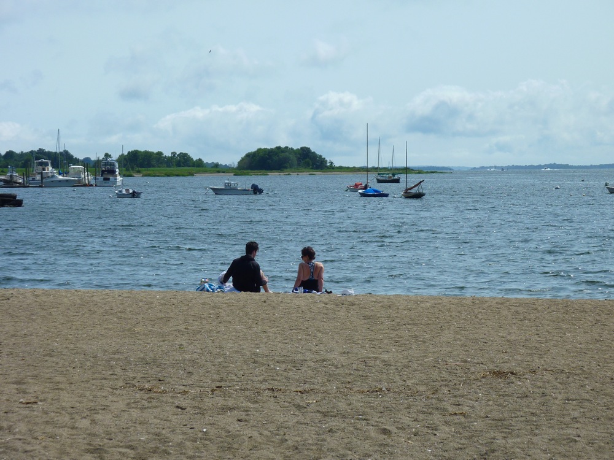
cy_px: 230
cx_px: 307
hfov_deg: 15.4
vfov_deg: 11.6
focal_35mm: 128
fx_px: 2270
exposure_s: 1/800
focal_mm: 21
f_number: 5.6
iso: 80
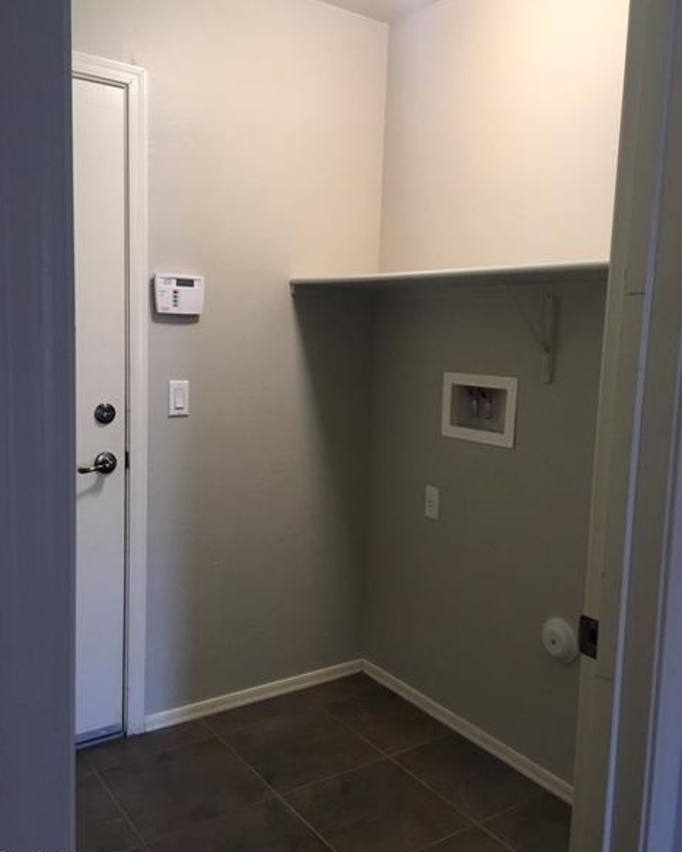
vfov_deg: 57.1
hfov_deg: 47.2
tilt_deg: -7.5
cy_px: 429
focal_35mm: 31
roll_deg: -1.2
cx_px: 342
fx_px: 781
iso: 160
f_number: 2.2
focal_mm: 4.15
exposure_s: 1/30
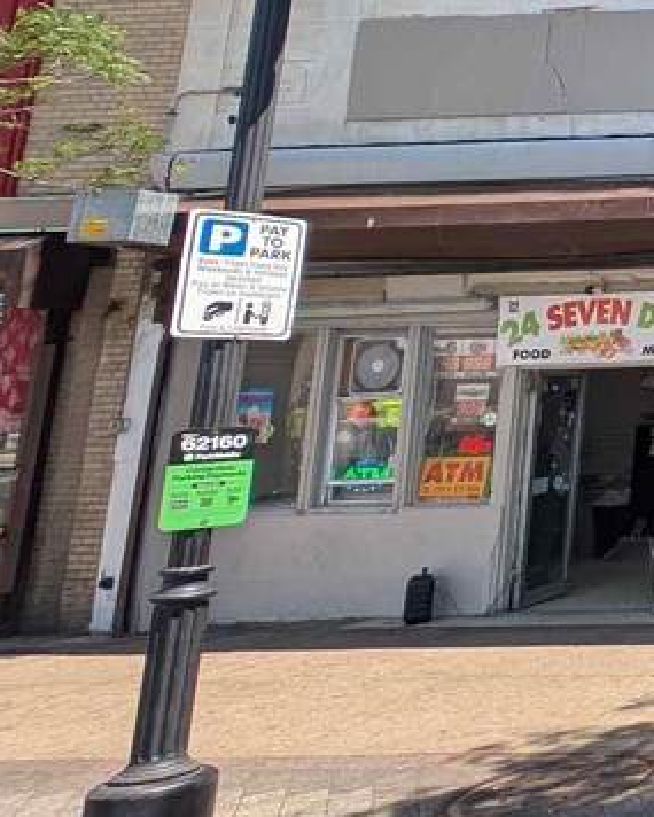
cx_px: 1406
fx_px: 1016
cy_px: 197
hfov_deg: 17.6
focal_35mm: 42
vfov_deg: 42.4
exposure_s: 1/755
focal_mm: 2.23
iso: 40
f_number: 1.95
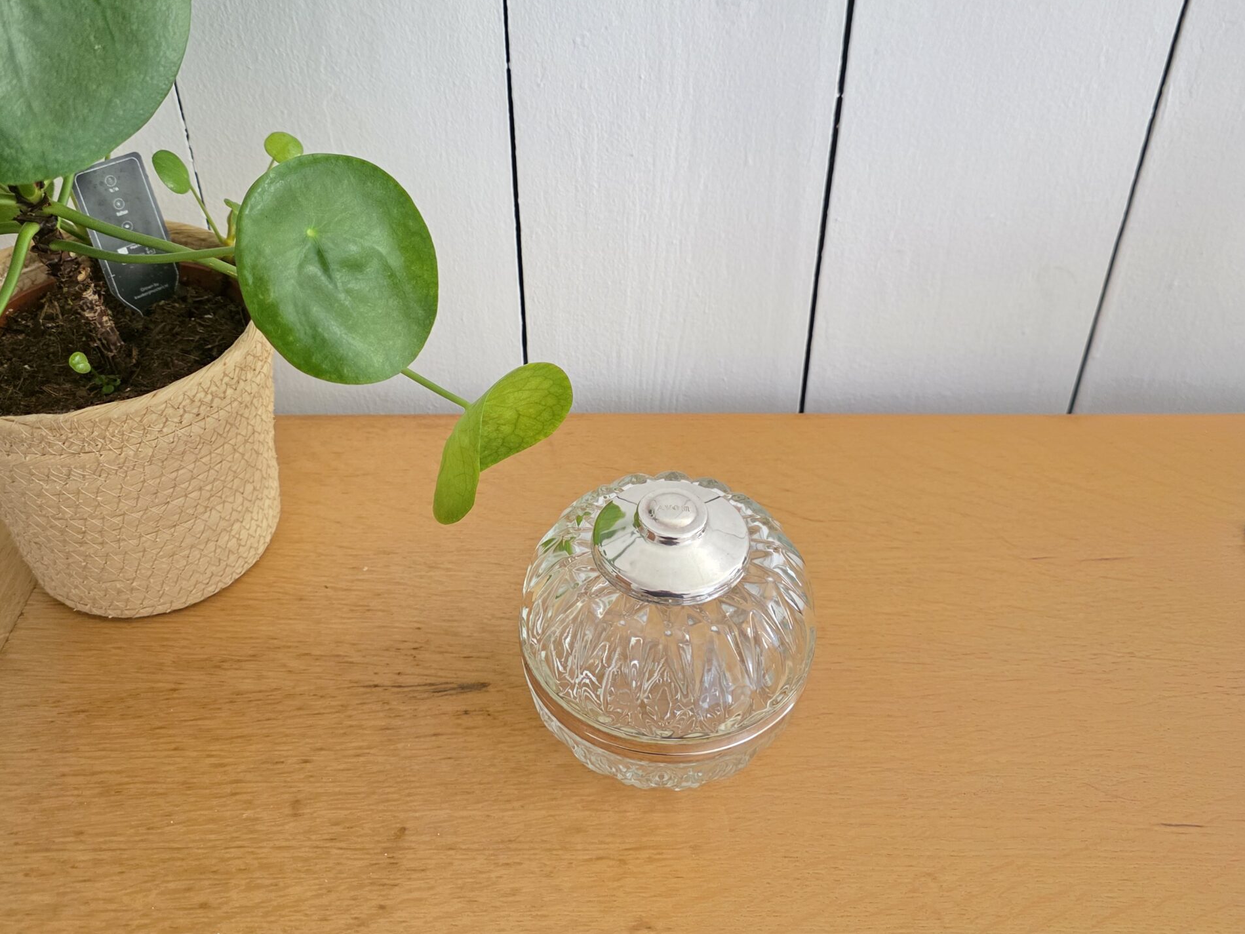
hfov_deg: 58.3
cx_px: 618
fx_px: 1115
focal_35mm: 31
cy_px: 348
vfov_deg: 45.1
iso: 1250
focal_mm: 6.3
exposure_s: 1/60
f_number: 1.7
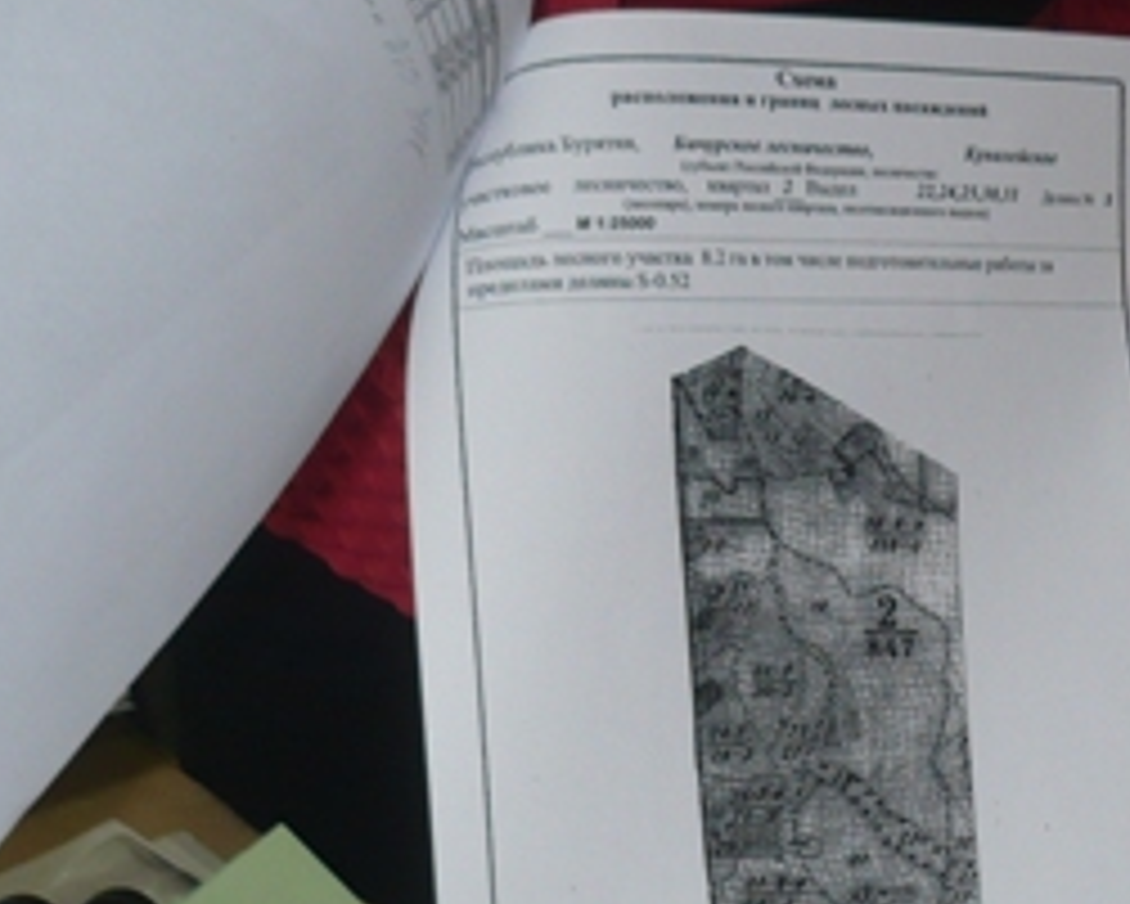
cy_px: 603
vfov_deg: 17.6
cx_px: 882
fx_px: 2911
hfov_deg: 21.7
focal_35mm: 87
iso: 100
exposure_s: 1/30
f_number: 2.8
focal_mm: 5.8
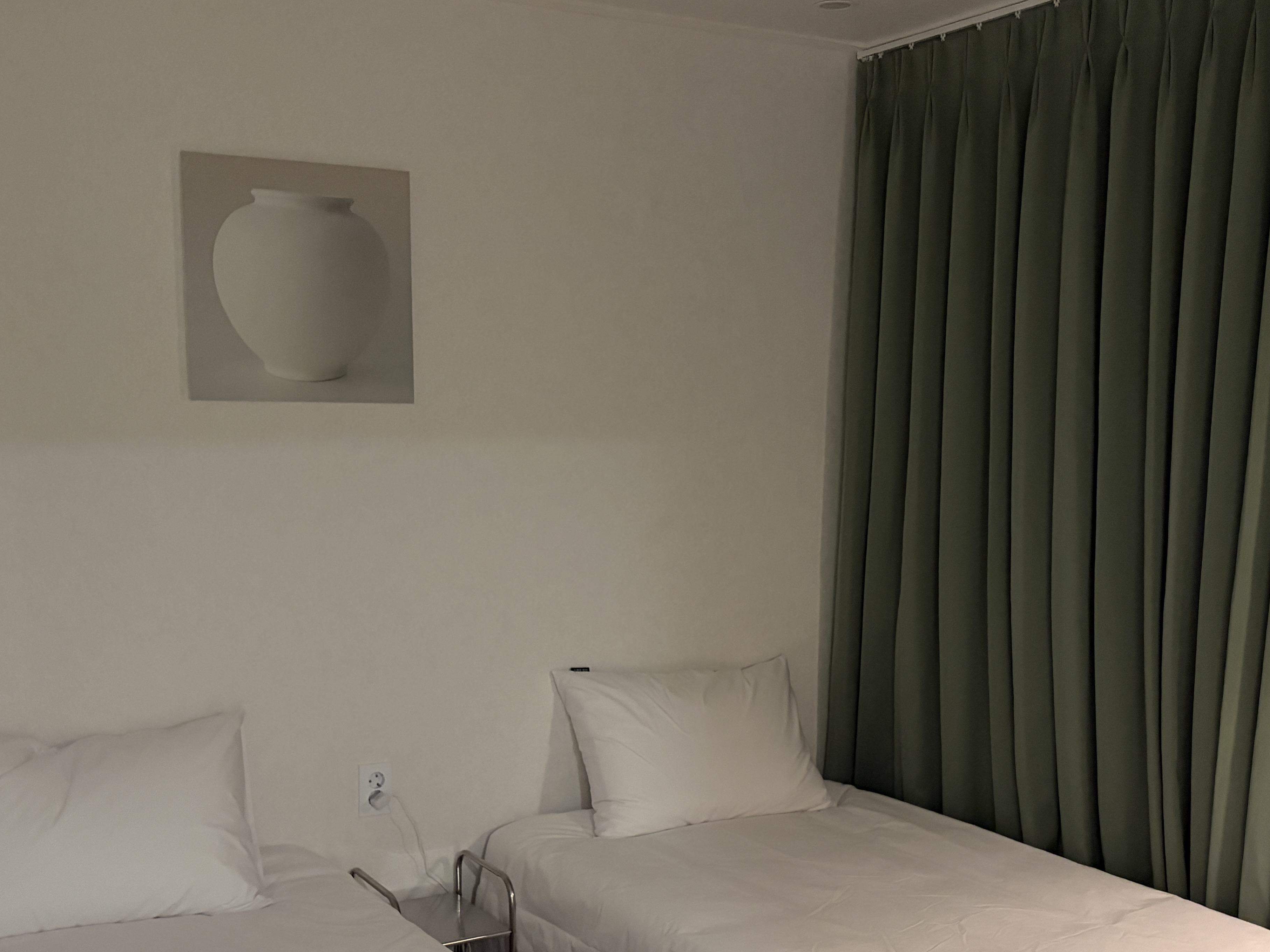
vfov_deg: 34.6
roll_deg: +0.1
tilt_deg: -9.7
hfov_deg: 45.8
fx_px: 1504
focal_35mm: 41
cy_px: 678
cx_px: 614
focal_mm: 5.96
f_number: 1.6
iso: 640
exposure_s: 1/36
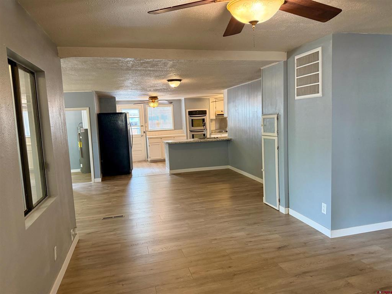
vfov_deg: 56.8
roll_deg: +3.1
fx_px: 272
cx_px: 196
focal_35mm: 24
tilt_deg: -5.2
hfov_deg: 71.6
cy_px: 147
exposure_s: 1/120
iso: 320
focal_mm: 6.76
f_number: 1.78
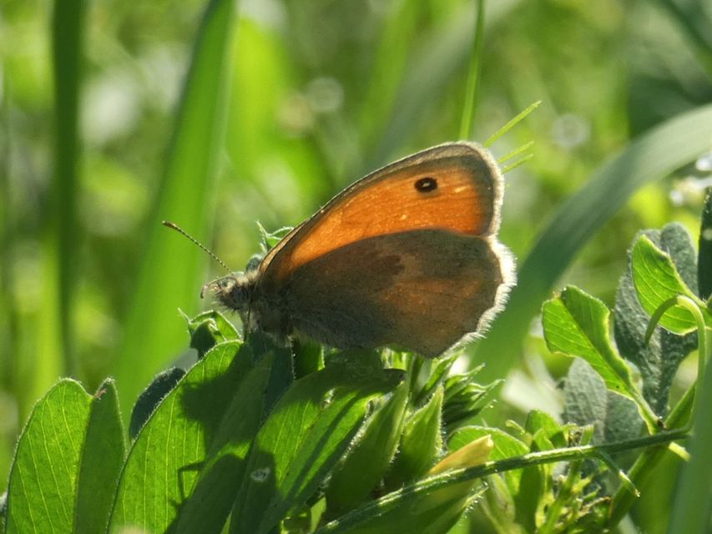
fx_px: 3991
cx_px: 356
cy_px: 267
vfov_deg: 7.7
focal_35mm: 194
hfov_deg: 10.2
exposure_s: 1/80
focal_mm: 34.8
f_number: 5.5
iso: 80
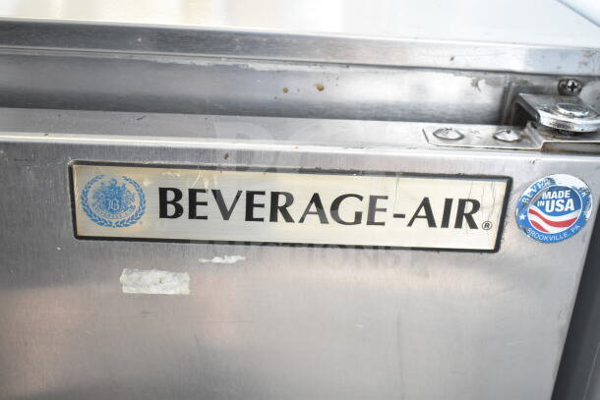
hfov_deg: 42.3
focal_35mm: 46
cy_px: 200
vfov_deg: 29.0
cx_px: 300
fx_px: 775
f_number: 4.2
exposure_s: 1/60
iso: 1600
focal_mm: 31
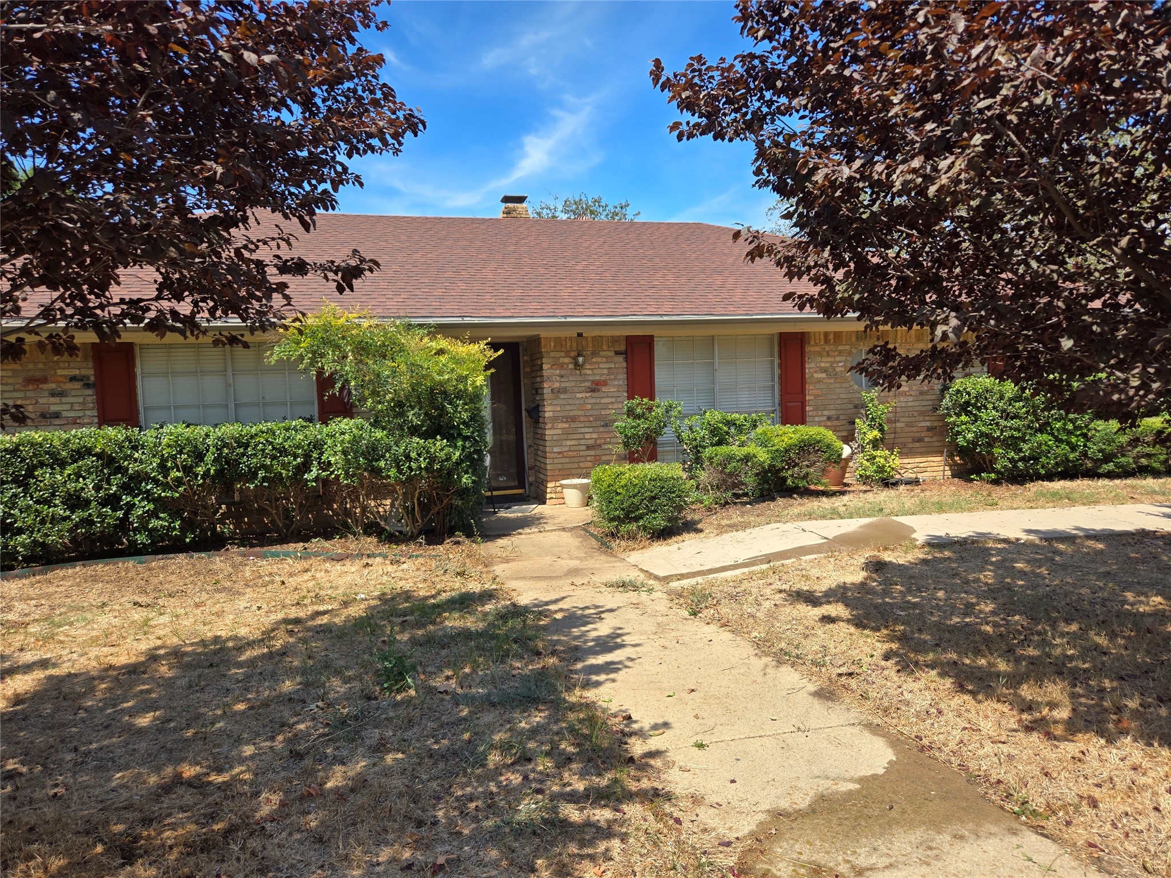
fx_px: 778
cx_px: 586
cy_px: 439
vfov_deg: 58.9
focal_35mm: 23
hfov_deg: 73.9
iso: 25
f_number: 1.8
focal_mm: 5.4
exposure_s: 1/997
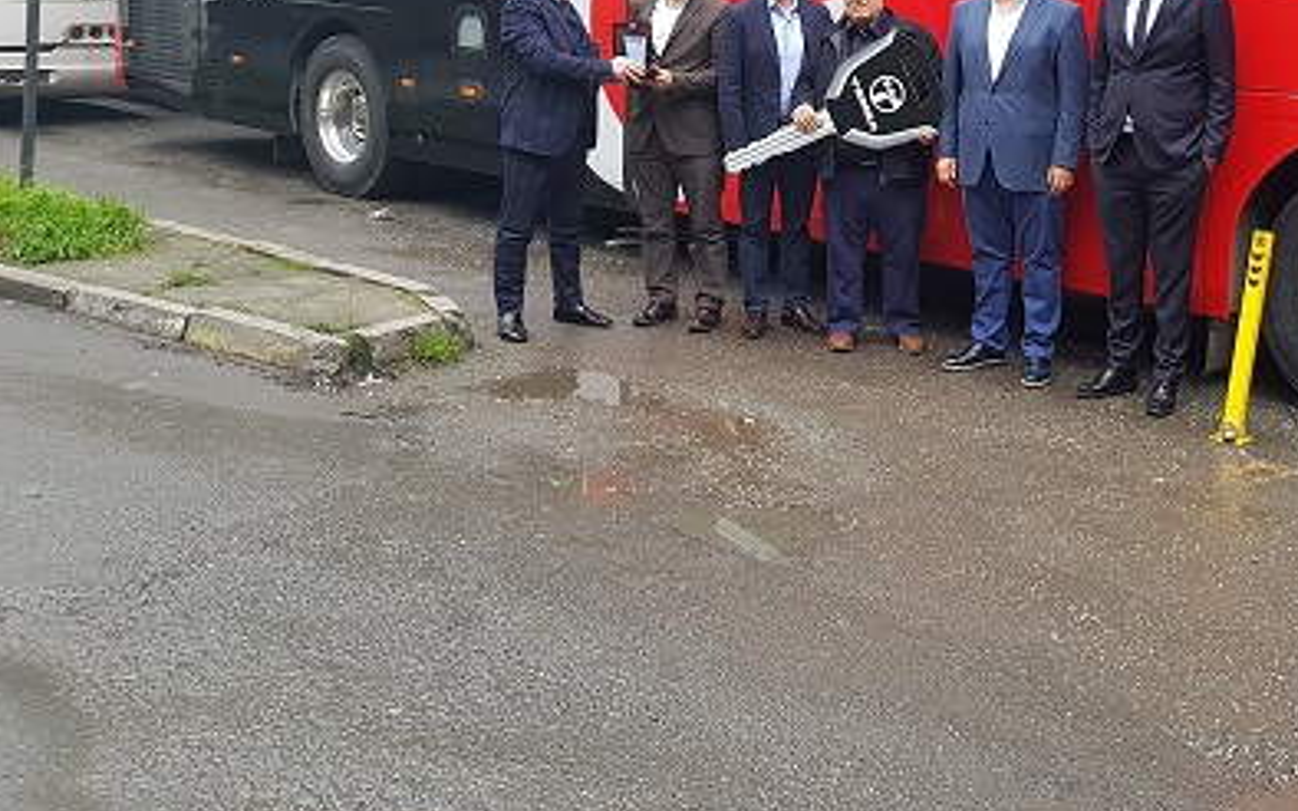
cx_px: 959
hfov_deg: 45.7
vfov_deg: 30.2
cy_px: 247
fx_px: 1485
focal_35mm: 42
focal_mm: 4.2
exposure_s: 1/50
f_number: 1.7
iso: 100
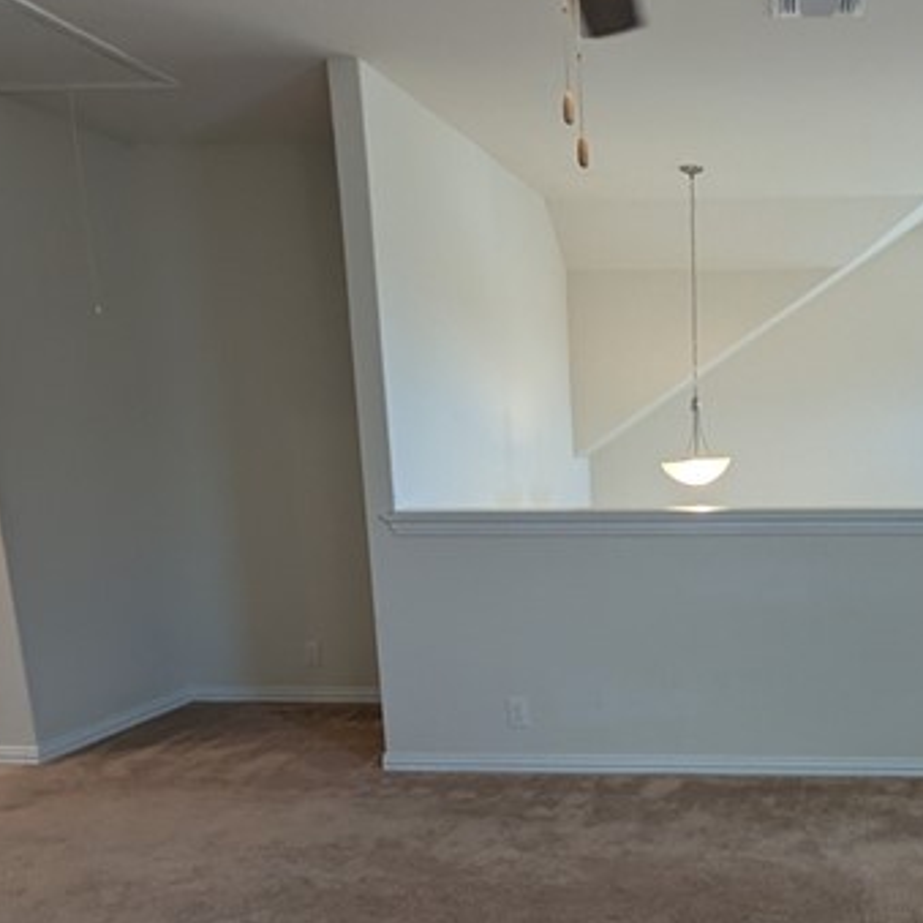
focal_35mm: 32
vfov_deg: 49.5
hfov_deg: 47.4
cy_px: 667
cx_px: 780
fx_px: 965
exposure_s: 1/120
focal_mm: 2.02
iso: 116
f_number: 1.7
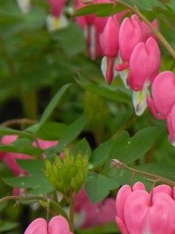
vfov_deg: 2.4
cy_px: 98
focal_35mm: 839
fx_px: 5652
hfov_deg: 1.8
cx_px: 179
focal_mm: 59.9
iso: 160
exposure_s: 1/500
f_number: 5
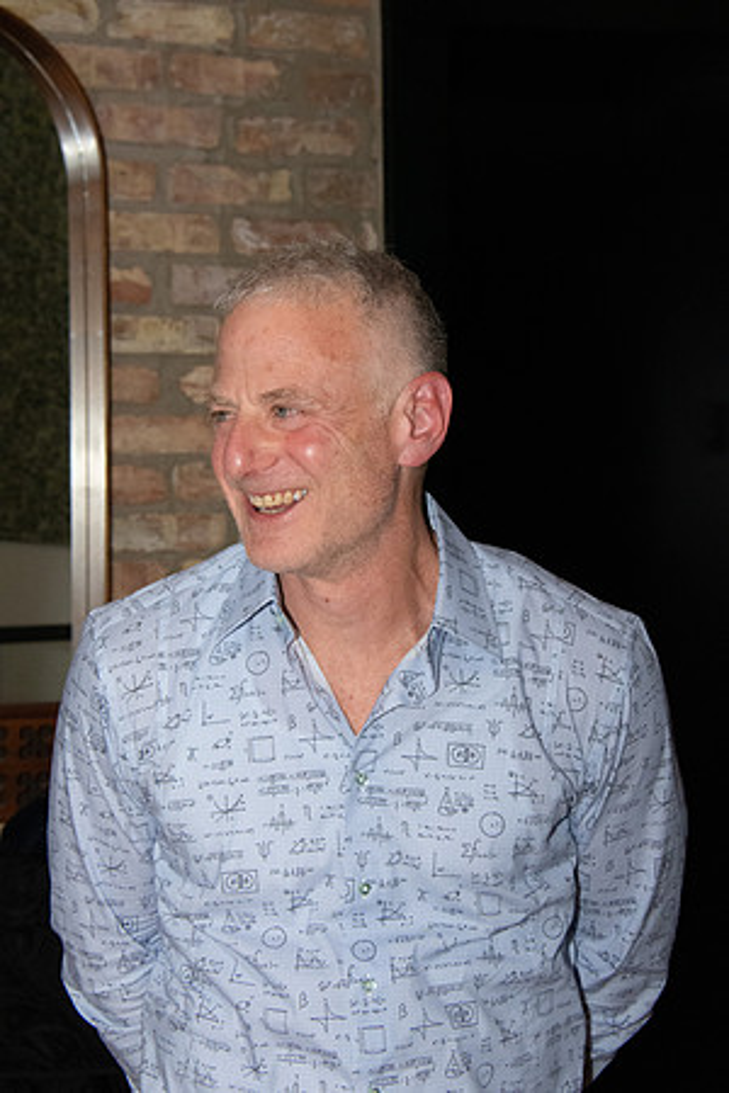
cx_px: 364
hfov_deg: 13.4
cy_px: 546
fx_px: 3098
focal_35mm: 102
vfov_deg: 20.0
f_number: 10
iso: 5000
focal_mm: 68
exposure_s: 1/200
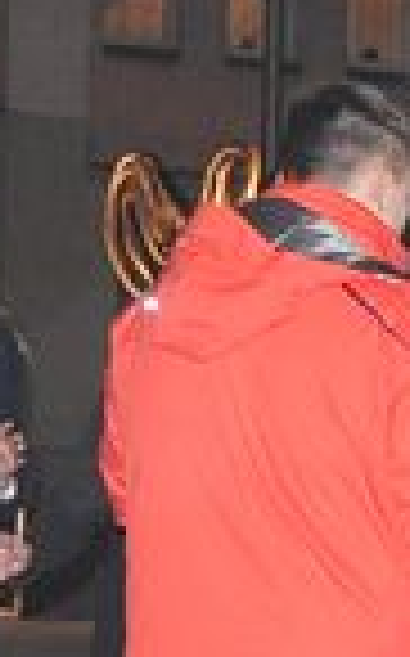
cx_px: 1068
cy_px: 740
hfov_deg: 5.6
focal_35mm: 223
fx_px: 3994
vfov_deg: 9.3
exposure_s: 1/60
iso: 1600
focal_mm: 25
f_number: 5
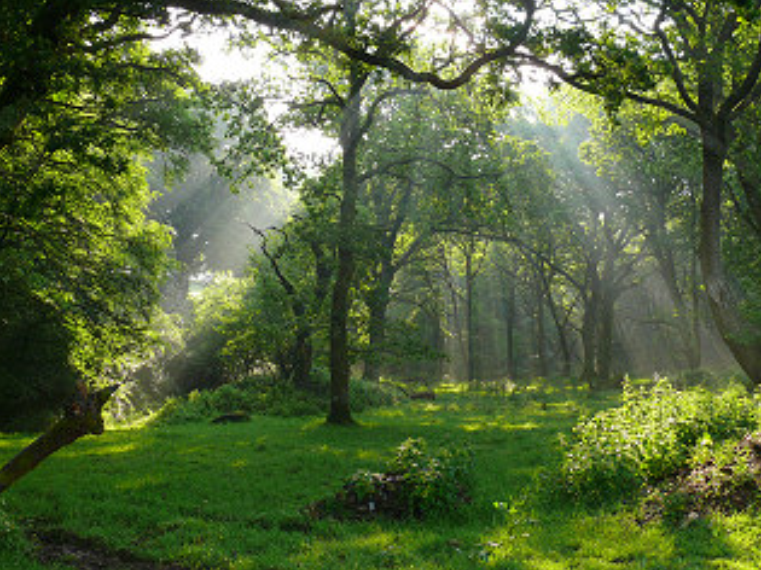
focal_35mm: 40
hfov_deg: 46.8
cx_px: 411
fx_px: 879
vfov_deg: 35.9
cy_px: 258
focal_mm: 7.4
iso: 100
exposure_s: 1/100
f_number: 4
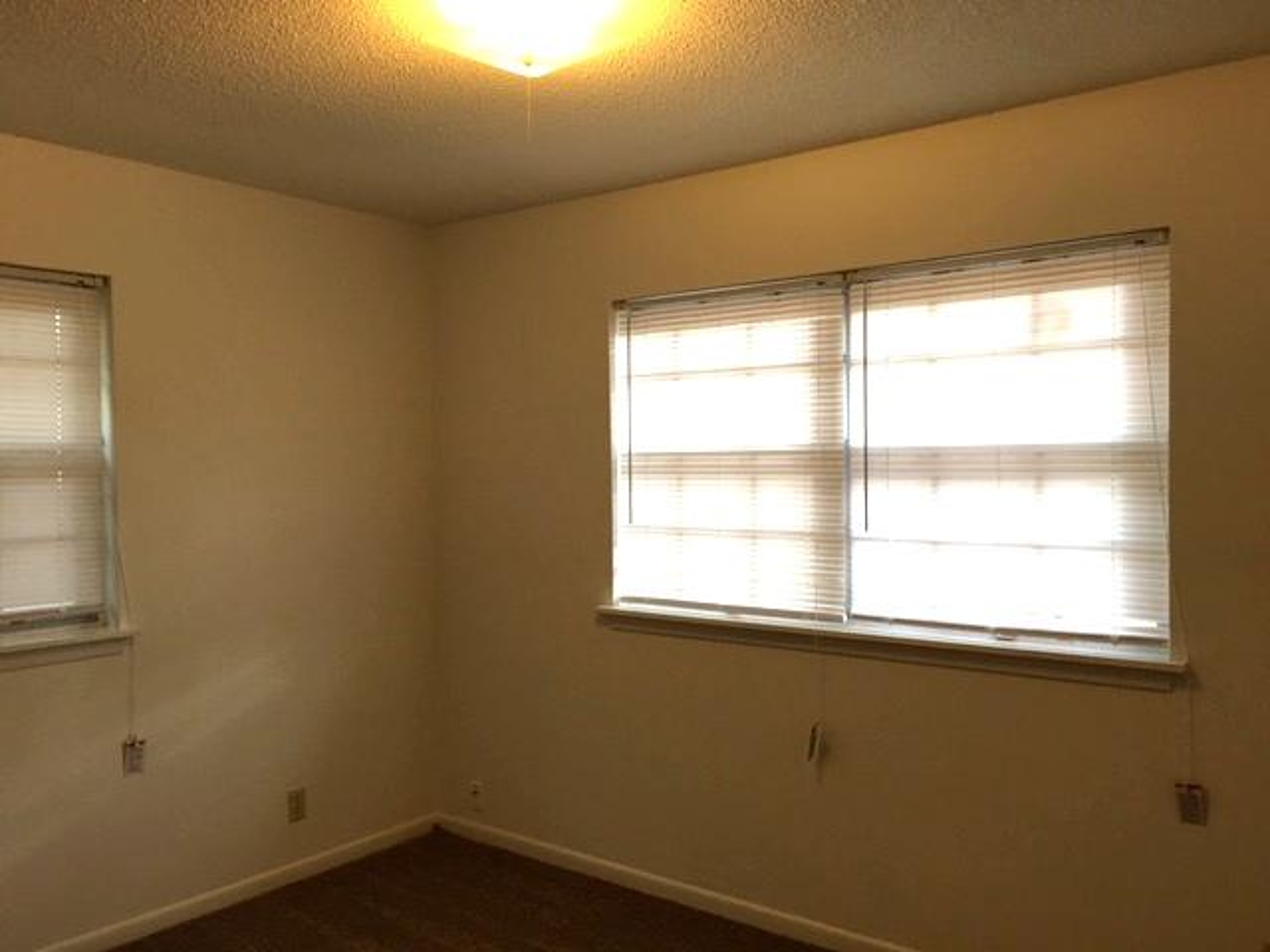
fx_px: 1064
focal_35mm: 29
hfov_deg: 61.7
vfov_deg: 48.2
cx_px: 635
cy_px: 476
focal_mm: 4.15
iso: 40
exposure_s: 1/15
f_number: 2.2
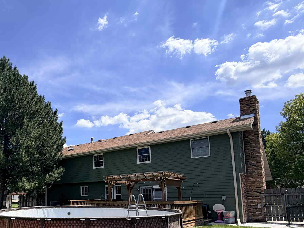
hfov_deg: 57.7
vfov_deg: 47.7
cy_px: 174
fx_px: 246
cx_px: 52
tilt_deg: +5.1
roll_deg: -1.2
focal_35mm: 28
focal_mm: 2.22
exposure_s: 1/789
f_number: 2.2
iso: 20
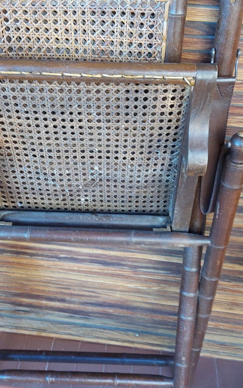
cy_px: 199
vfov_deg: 49.3
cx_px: 111
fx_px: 424
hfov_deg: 32.0
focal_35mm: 40
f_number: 1.8
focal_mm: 5.23
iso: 80
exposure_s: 1/50
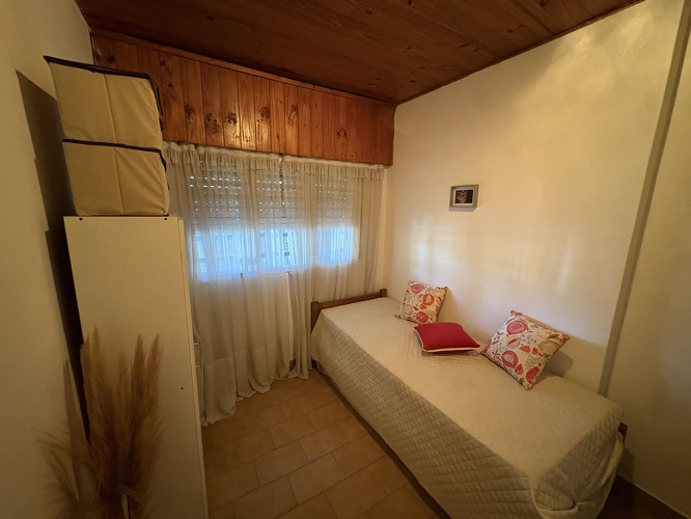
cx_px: 346
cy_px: 260
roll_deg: -0.3
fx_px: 280
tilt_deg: -10.5
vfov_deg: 85.7
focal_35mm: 14
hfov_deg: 102.0
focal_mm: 2.22
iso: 800
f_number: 2.2
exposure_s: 1/50
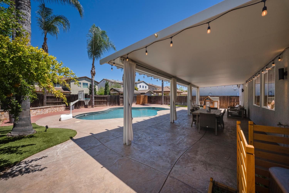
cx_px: 144
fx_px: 96
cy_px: 96
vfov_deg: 90.0
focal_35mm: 12
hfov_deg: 112.6
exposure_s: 1/640
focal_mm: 12
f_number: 8
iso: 400
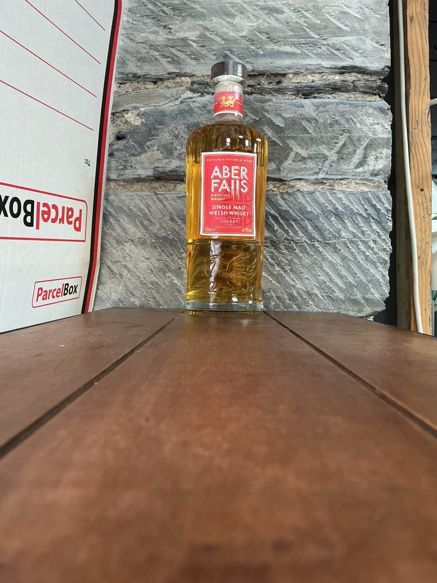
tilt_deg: -0.8
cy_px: 292
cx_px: 218
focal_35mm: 29
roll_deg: +1.0
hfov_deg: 48.2
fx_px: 488
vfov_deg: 61.7
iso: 200
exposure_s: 1/50
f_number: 1.8
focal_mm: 3
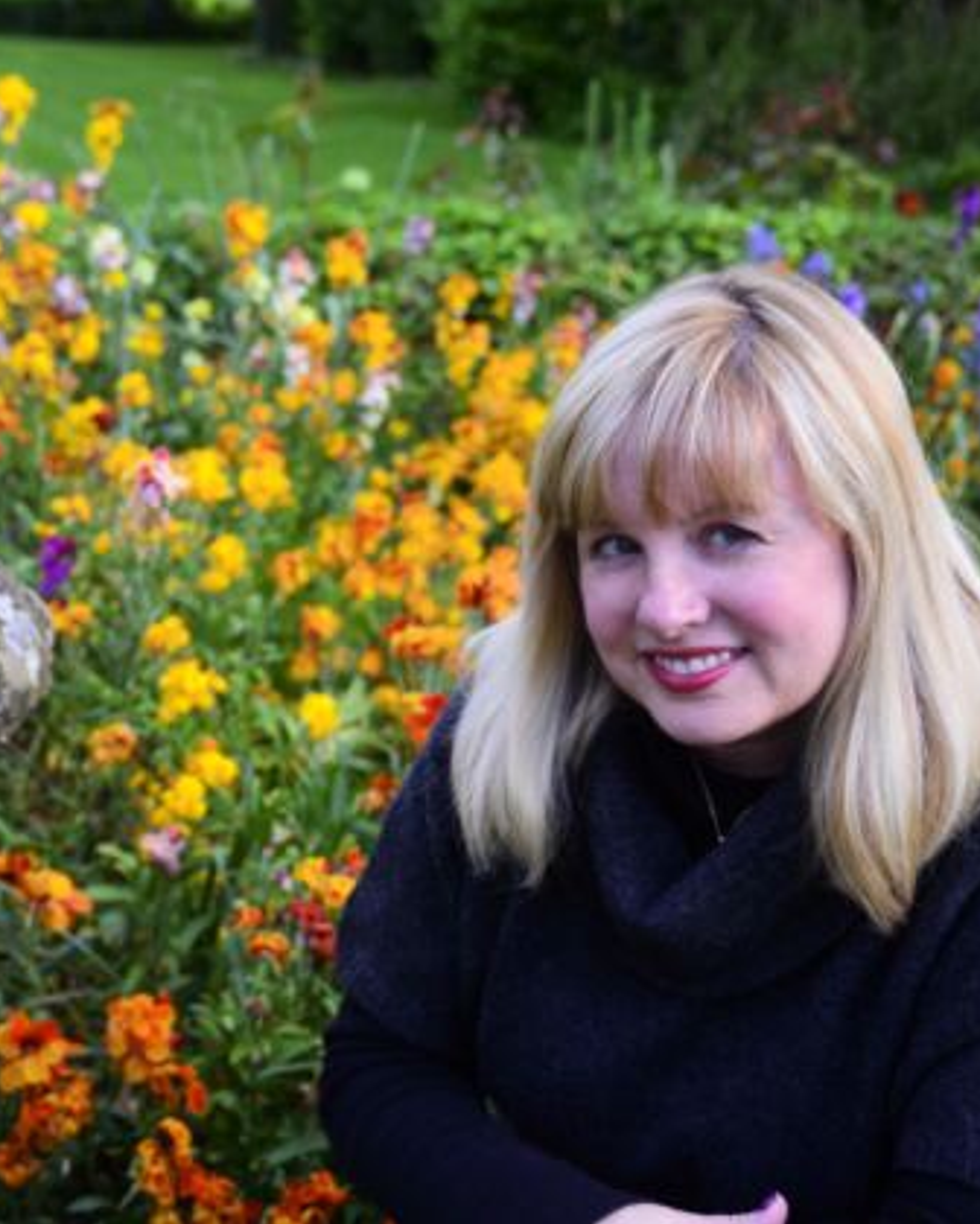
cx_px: 216
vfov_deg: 32.6
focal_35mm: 58
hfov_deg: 26.0
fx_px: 2092
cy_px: 611
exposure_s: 1/250
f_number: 4
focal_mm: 27
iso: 400
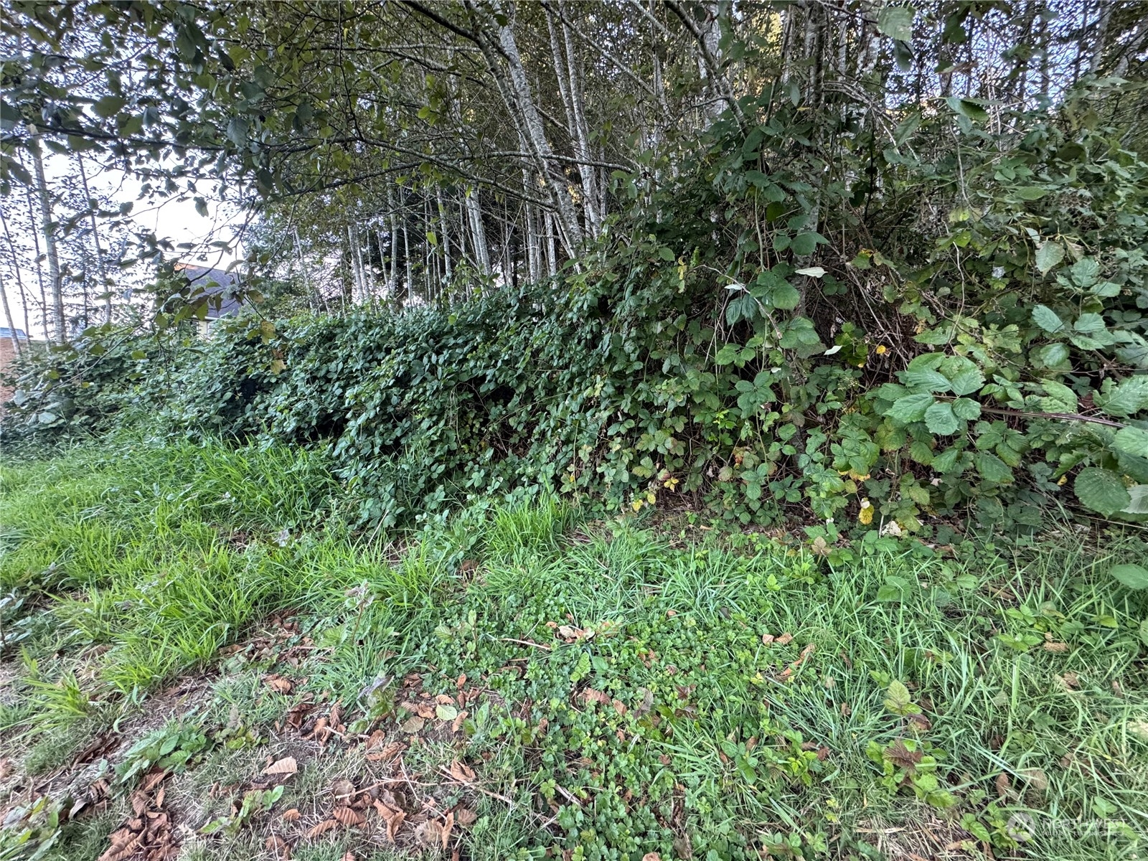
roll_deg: +0.4
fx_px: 464
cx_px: 574
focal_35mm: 14
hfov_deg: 102.1
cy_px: 430
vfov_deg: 85.7
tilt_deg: -1.2
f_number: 2.2
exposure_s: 1/99
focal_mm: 2.22
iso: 250
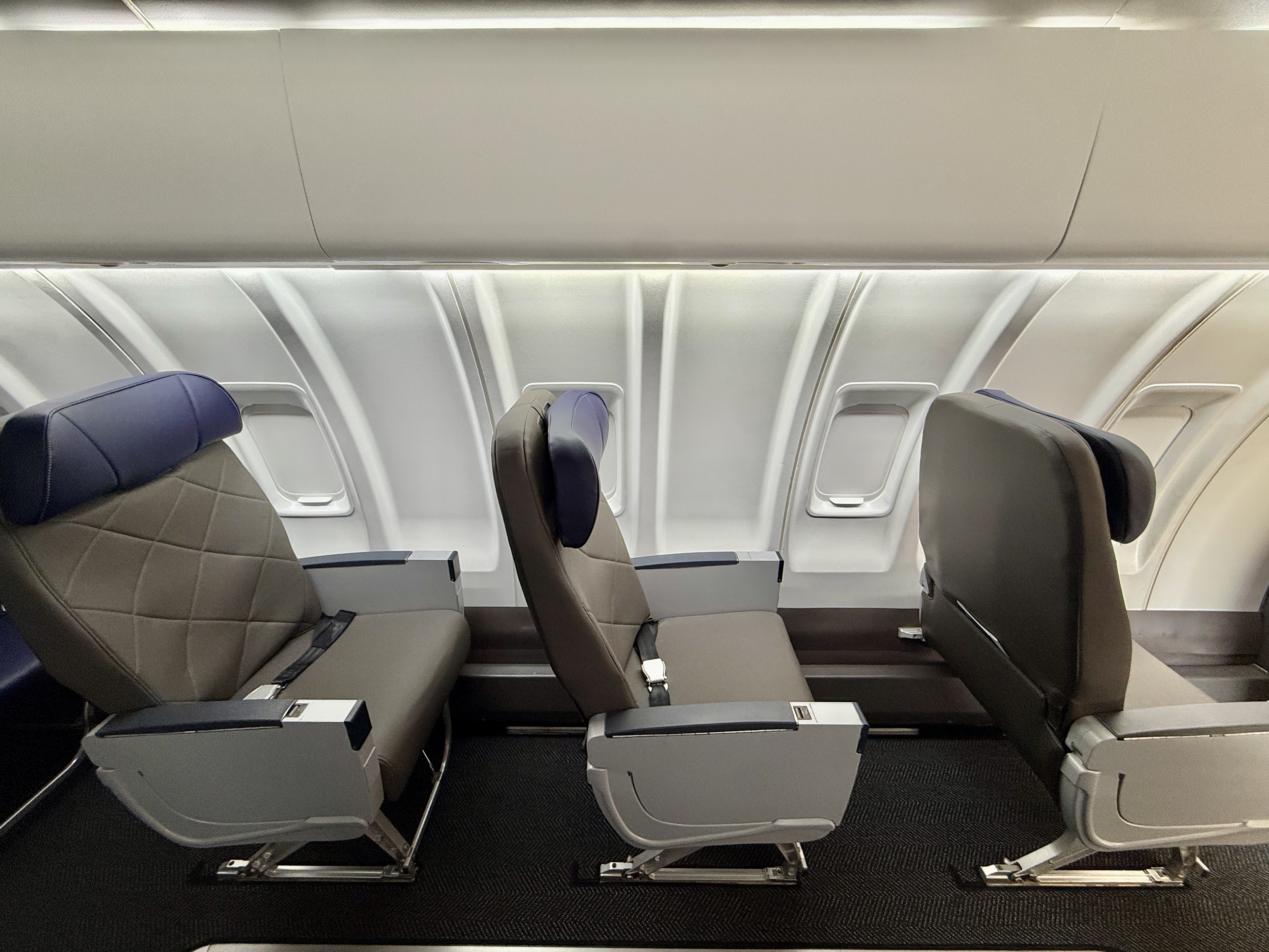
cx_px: 634
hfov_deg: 102.1
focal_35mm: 14
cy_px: 476
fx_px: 513
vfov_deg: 85.7
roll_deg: -1.2
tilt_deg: -20.4
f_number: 2.2
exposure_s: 1/120
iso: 100
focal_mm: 2.22
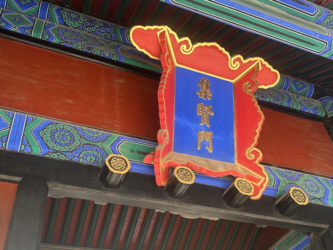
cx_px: 161
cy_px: 174
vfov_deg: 38.1
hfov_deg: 50.1
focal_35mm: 37
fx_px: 356
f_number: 1.78
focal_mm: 6.86
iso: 100
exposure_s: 1/172
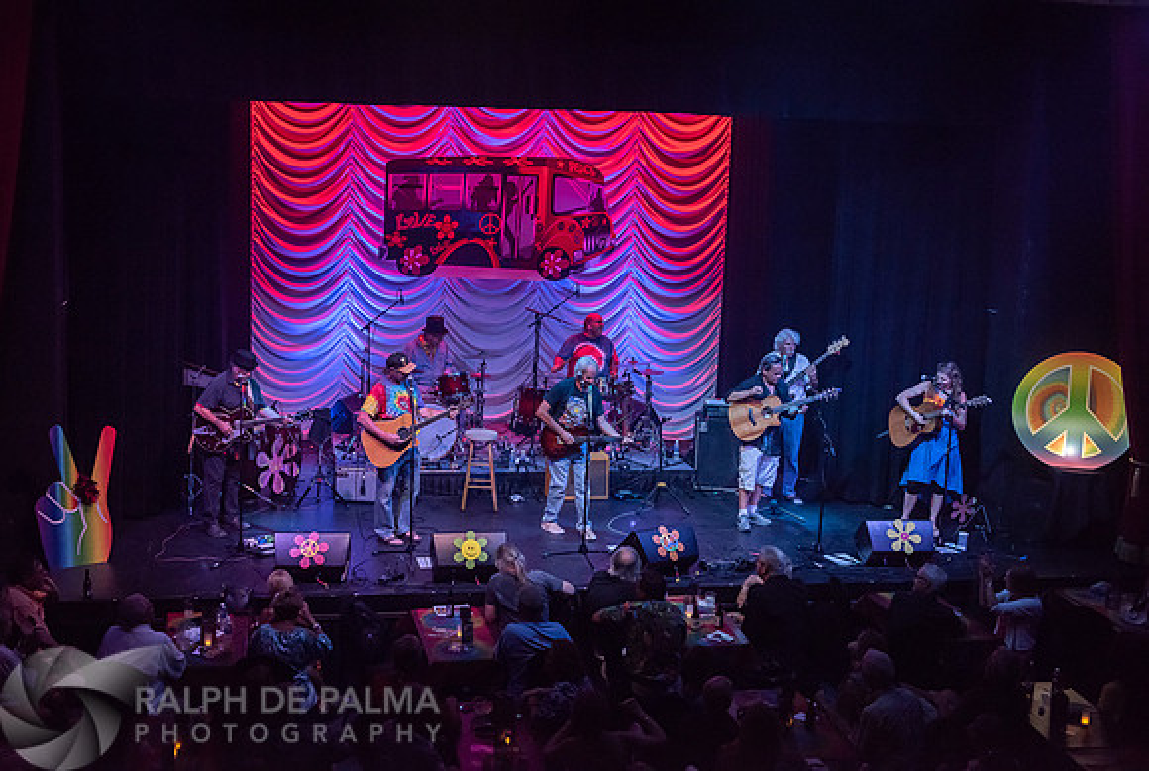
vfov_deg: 31.4
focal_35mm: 43
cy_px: 339
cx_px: 500
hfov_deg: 45.4
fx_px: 1369
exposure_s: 1/160
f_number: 5.6
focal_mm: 38
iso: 2500
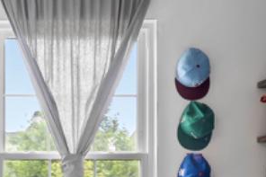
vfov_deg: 15.9
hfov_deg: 23.4
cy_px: 204
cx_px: -6
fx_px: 613
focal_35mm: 83
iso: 250
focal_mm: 12
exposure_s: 1/8
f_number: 10
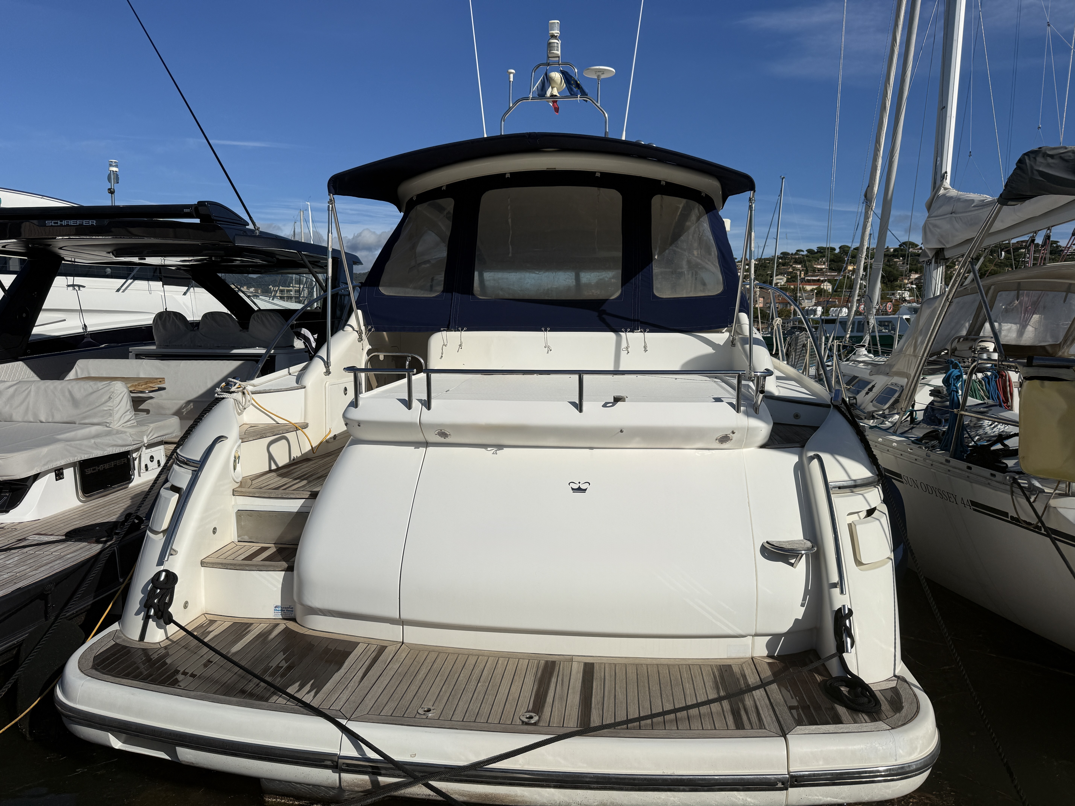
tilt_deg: -5.1
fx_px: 745
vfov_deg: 56.8
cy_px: 403
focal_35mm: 24
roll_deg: -0.7
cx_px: 538
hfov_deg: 71.6
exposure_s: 1/14286
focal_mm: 6.76
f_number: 1.78
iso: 64
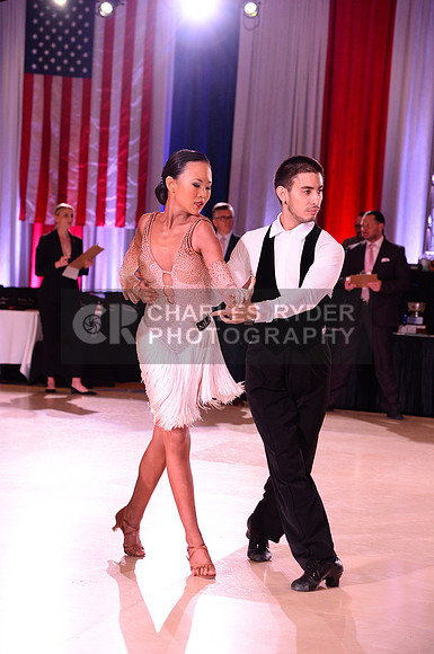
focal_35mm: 86
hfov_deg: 15.8
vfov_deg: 23.7
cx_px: 217
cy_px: 327
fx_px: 1560
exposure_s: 1/250
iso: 2500
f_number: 5.6
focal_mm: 86
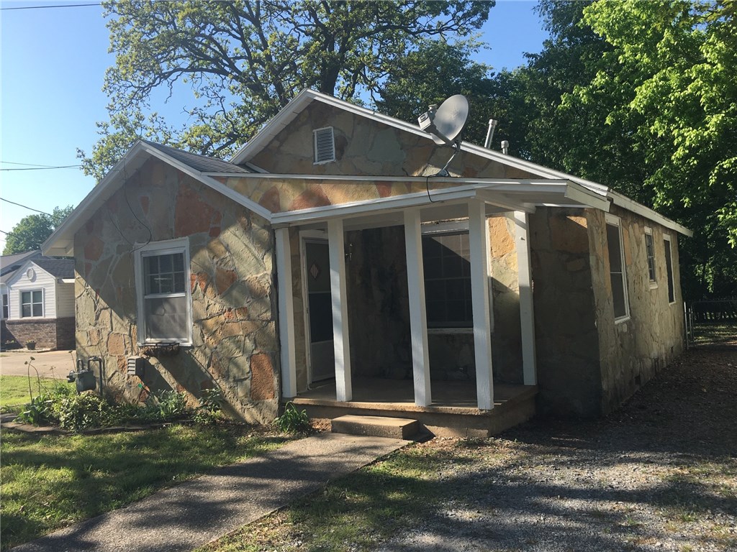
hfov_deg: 61.7
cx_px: 368
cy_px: 276
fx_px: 617
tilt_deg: +2.4
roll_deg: +2.7
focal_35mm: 29
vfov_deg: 48.2
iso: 25
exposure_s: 1/818
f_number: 2.2
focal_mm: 4.15
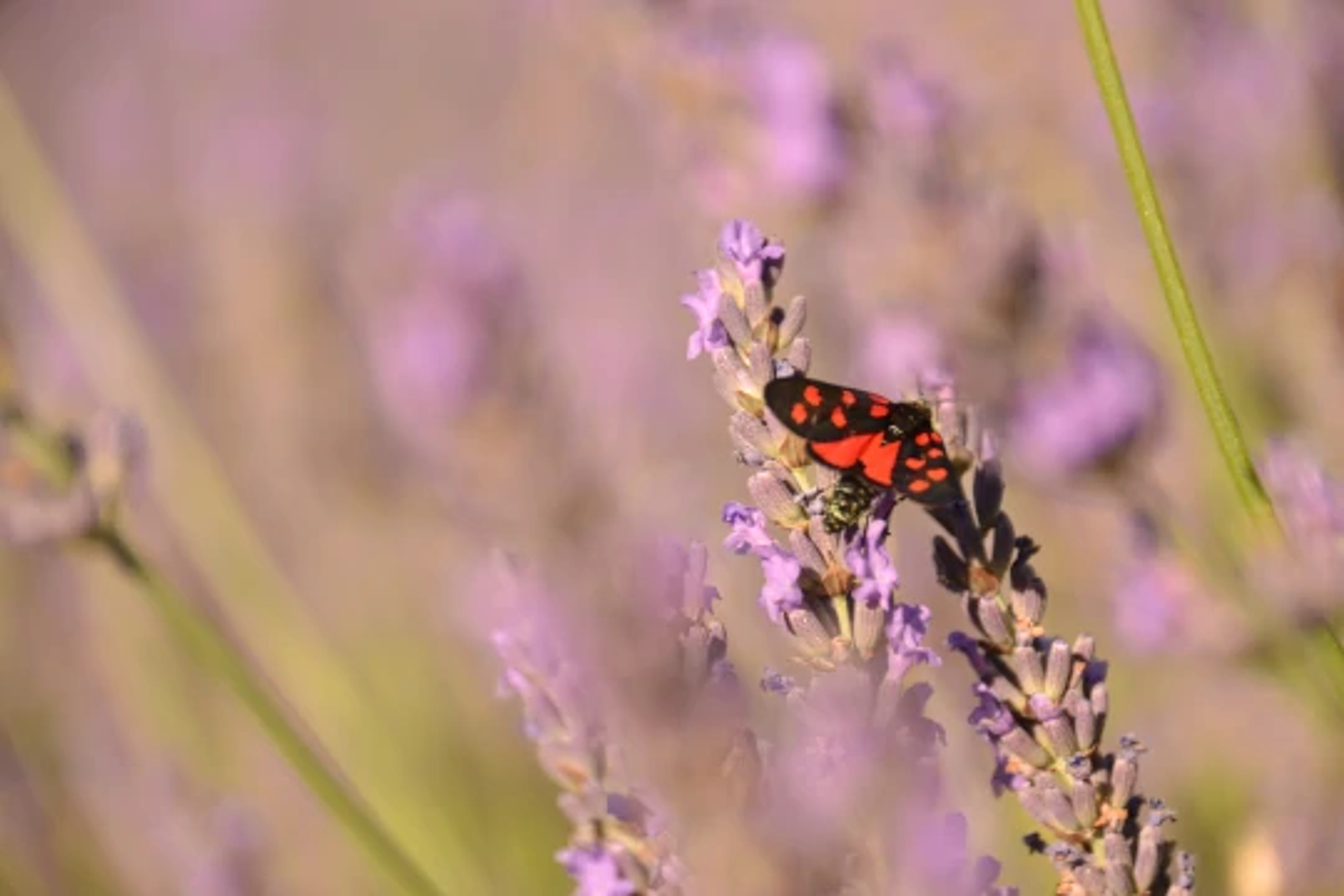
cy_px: 448
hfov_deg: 8.9
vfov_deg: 5.9
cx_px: 672
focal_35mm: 232
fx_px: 8679
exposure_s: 1/200
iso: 100
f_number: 6.3
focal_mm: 155
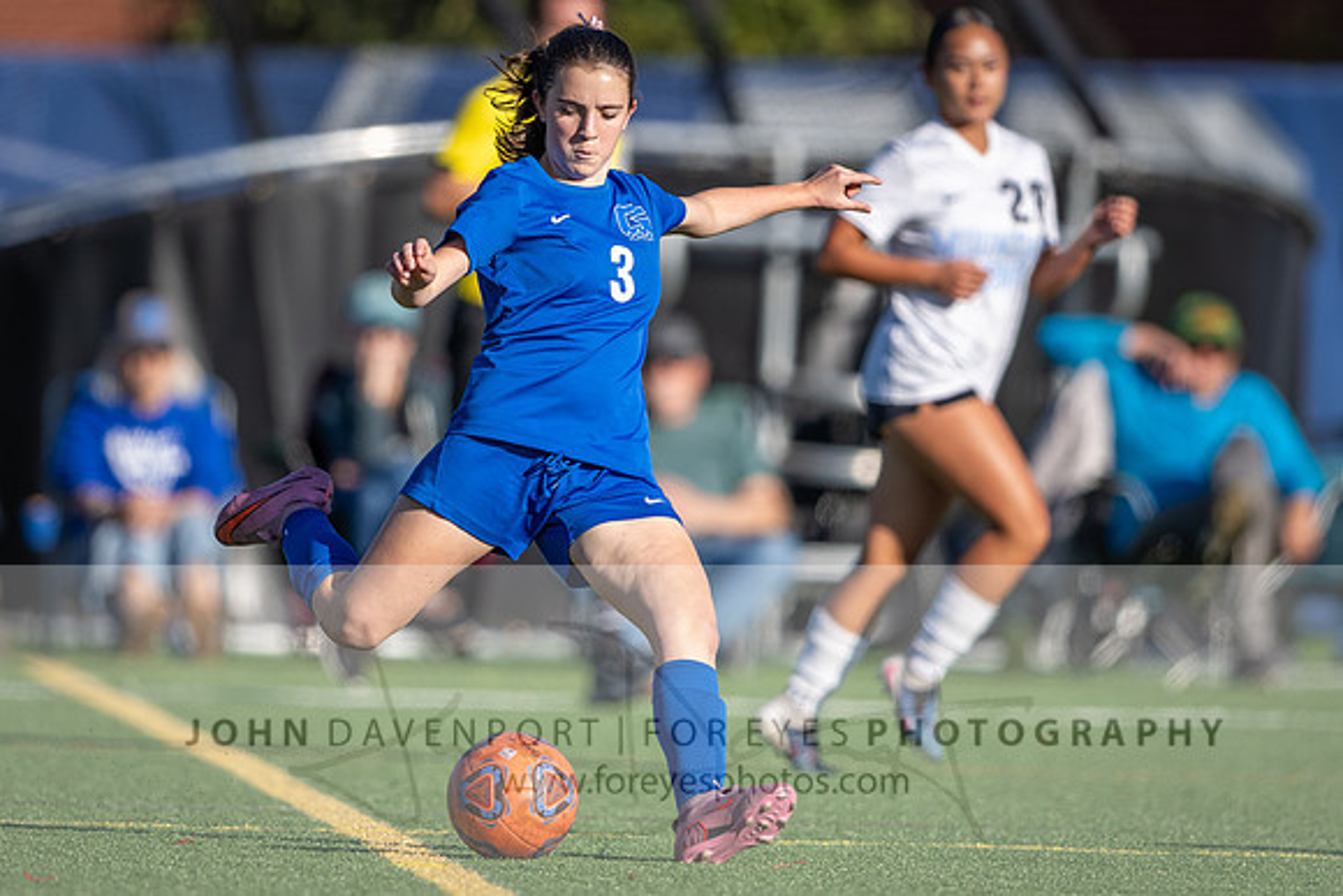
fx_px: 27176
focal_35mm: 728
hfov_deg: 2.8
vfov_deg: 1.9
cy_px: 311
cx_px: 569
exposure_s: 1/2000
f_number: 2.8
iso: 125
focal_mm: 400
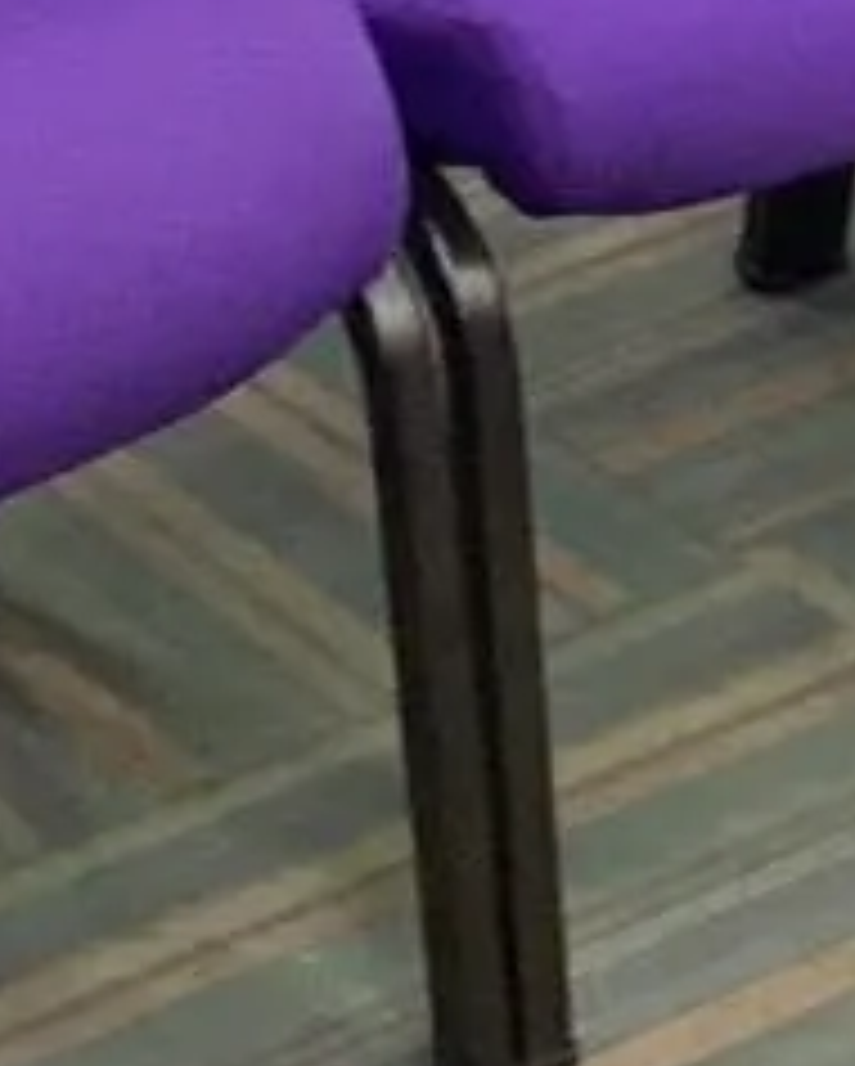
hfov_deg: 8.1
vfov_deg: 9.3
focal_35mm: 191
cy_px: -1223
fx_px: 6034
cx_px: 842
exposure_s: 1/60
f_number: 1.8
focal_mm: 3
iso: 160
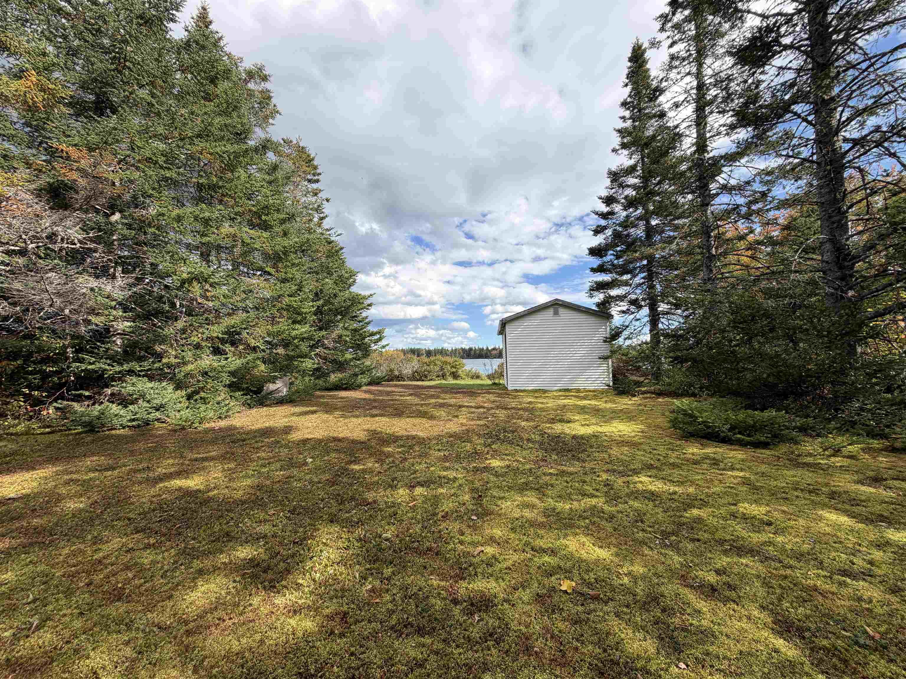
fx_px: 366
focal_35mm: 14
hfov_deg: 102.1
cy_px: 340
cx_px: 453
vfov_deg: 85.7
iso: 25
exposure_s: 1/770
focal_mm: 2.22
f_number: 2.2
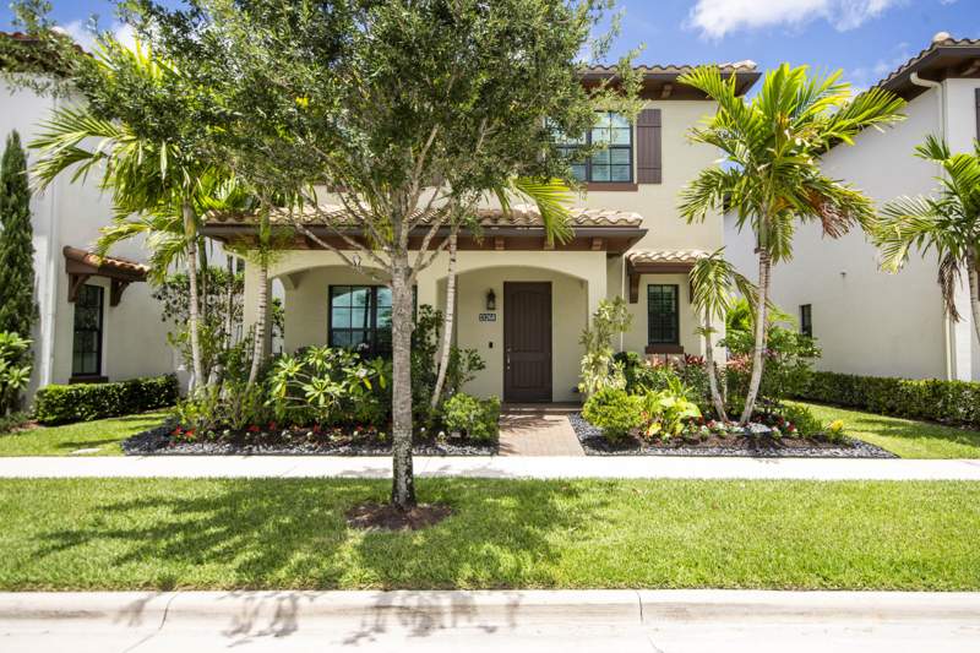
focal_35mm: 21
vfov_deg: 59.5
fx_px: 572
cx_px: 490
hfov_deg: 81.2
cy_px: 326
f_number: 8
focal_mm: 14
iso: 100
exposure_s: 1/400
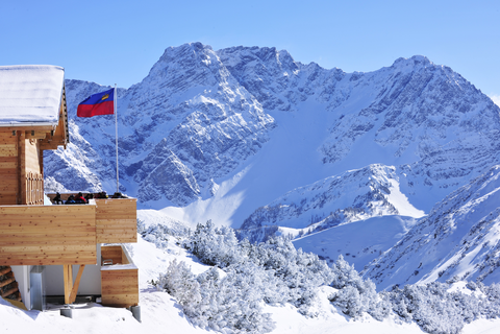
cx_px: 250
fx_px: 972
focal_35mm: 70
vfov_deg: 19.5
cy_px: 167
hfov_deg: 28.8
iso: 100
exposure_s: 1/100
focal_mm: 70
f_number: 20
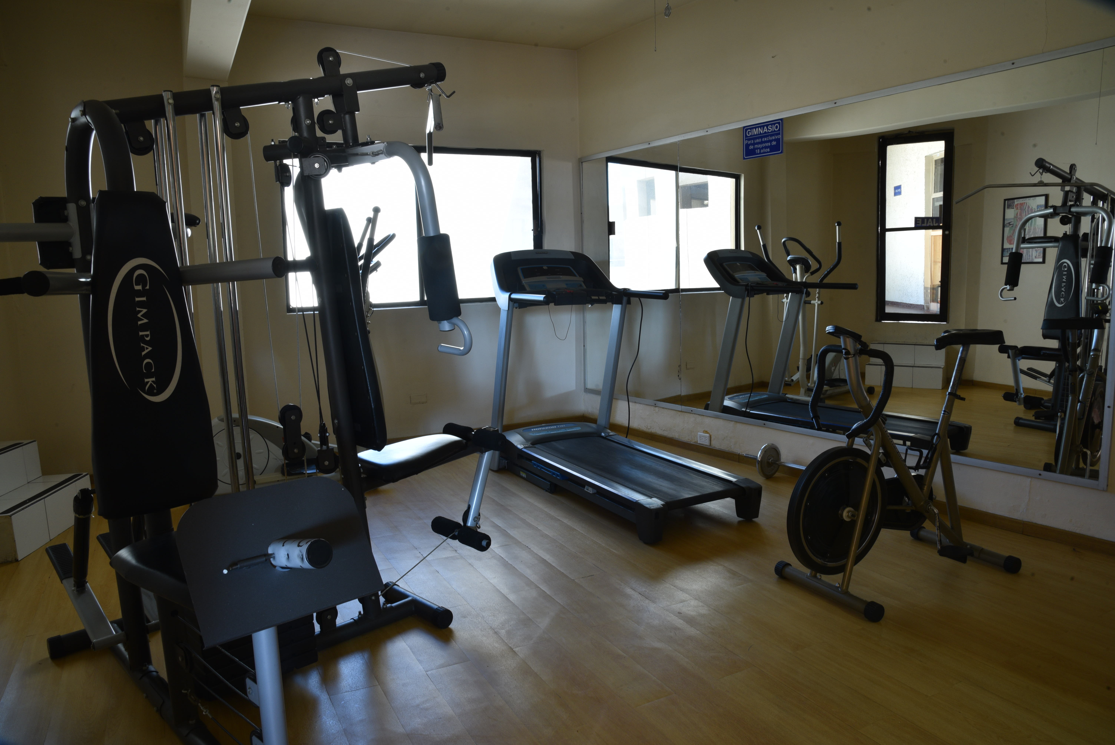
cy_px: 372
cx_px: 558
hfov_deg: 73.7
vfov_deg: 53.2
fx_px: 744
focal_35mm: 24
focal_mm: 24
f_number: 18
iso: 200
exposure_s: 4
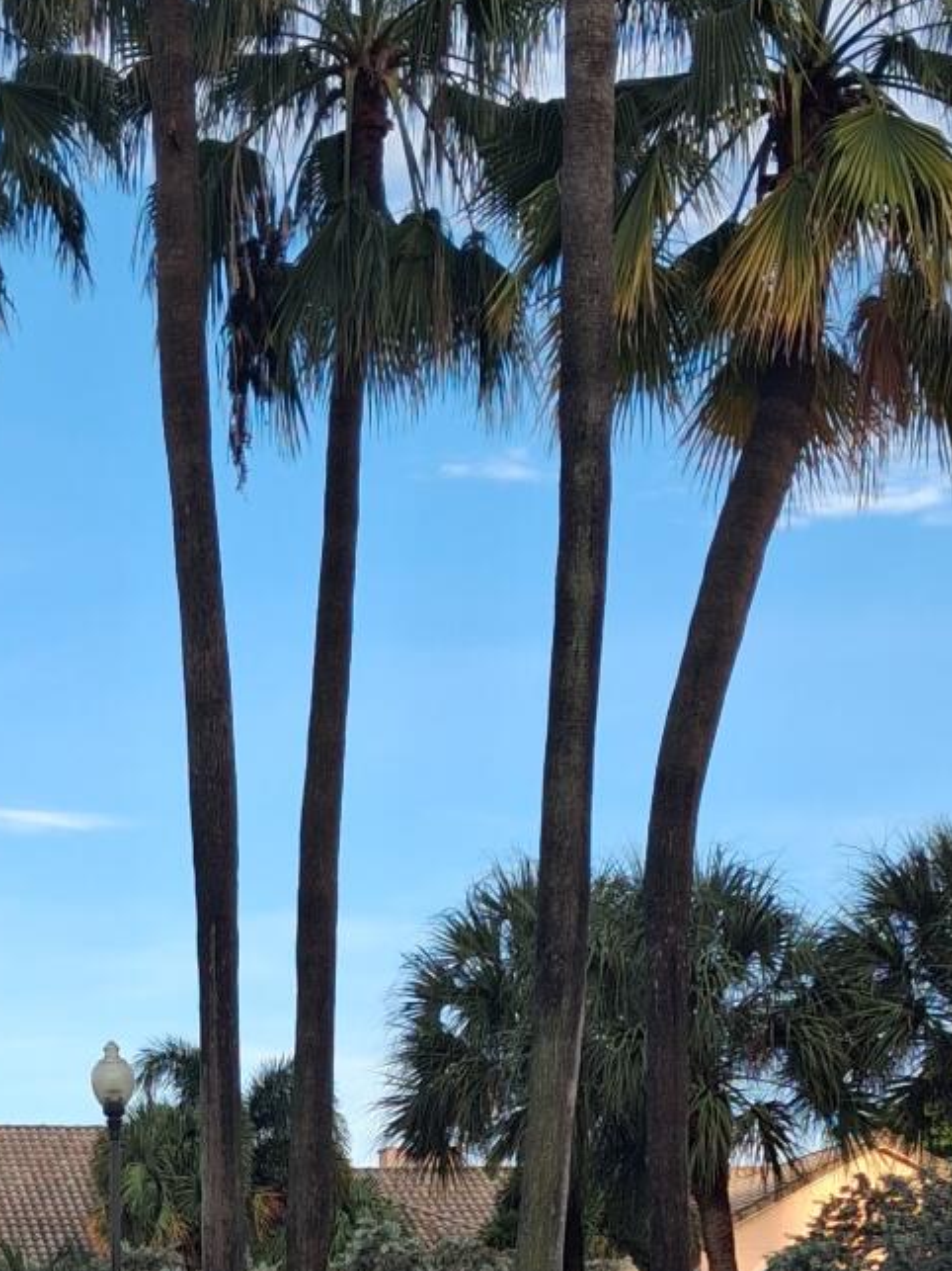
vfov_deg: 21.9
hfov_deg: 17.4
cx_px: 221
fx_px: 3081
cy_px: 1443
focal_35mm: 84
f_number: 1.8
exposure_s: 1/192
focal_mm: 4
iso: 25
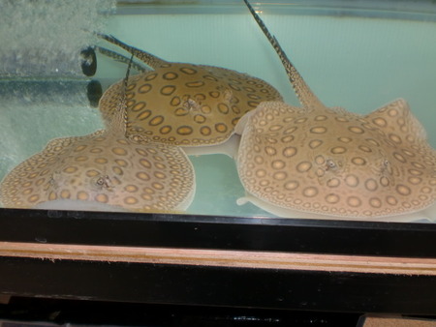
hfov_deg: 52.6
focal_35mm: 35
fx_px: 441
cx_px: 218
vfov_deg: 40.7
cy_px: 164
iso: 80
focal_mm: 6.3
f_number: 3.1
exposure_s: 1/60
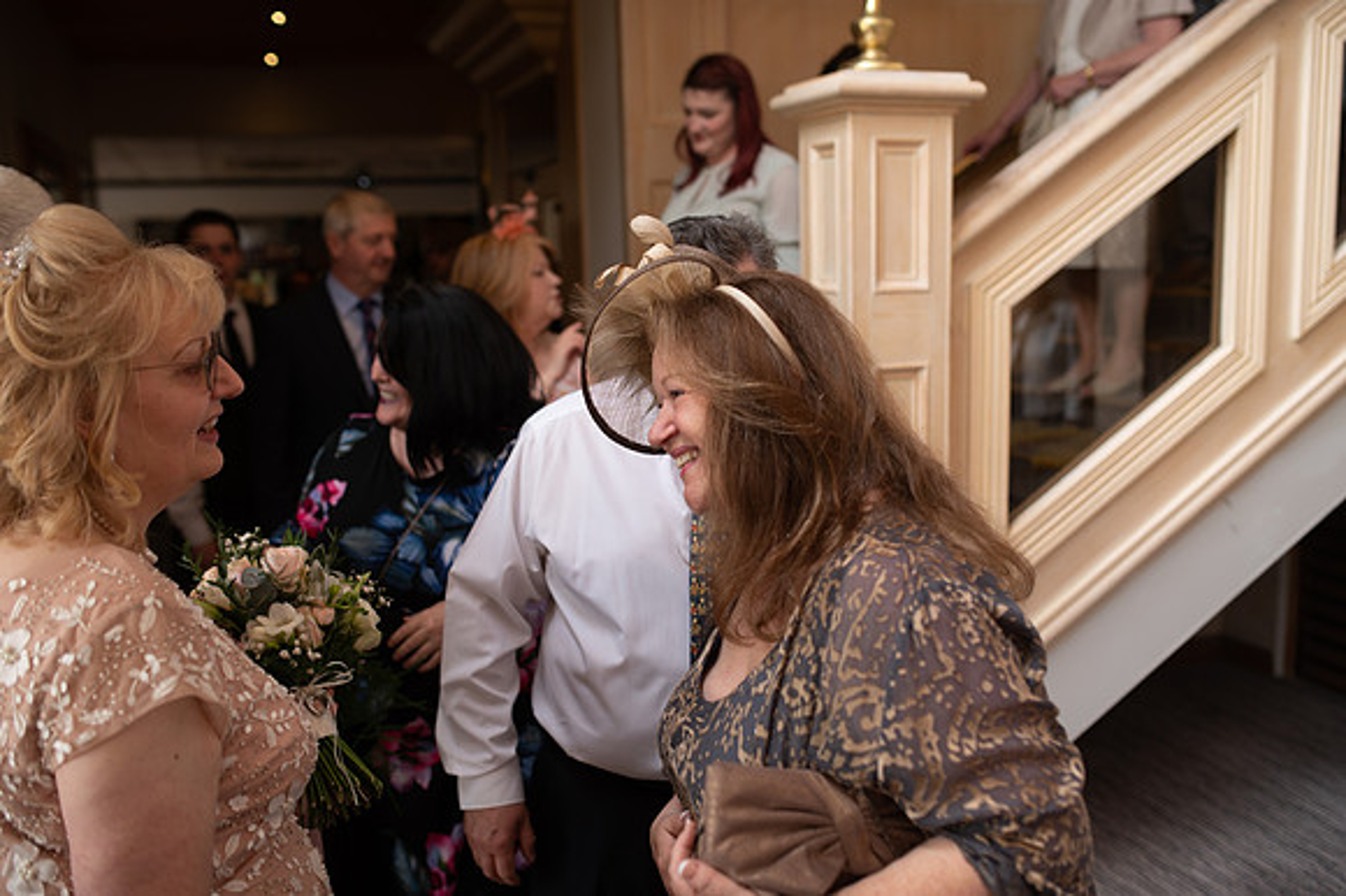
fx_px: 1308
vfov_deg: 37.8
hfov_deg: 54.5
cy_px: 448
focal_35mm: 35
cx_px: 673
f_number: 2.5
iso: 100
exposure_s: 1/125
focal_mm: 35
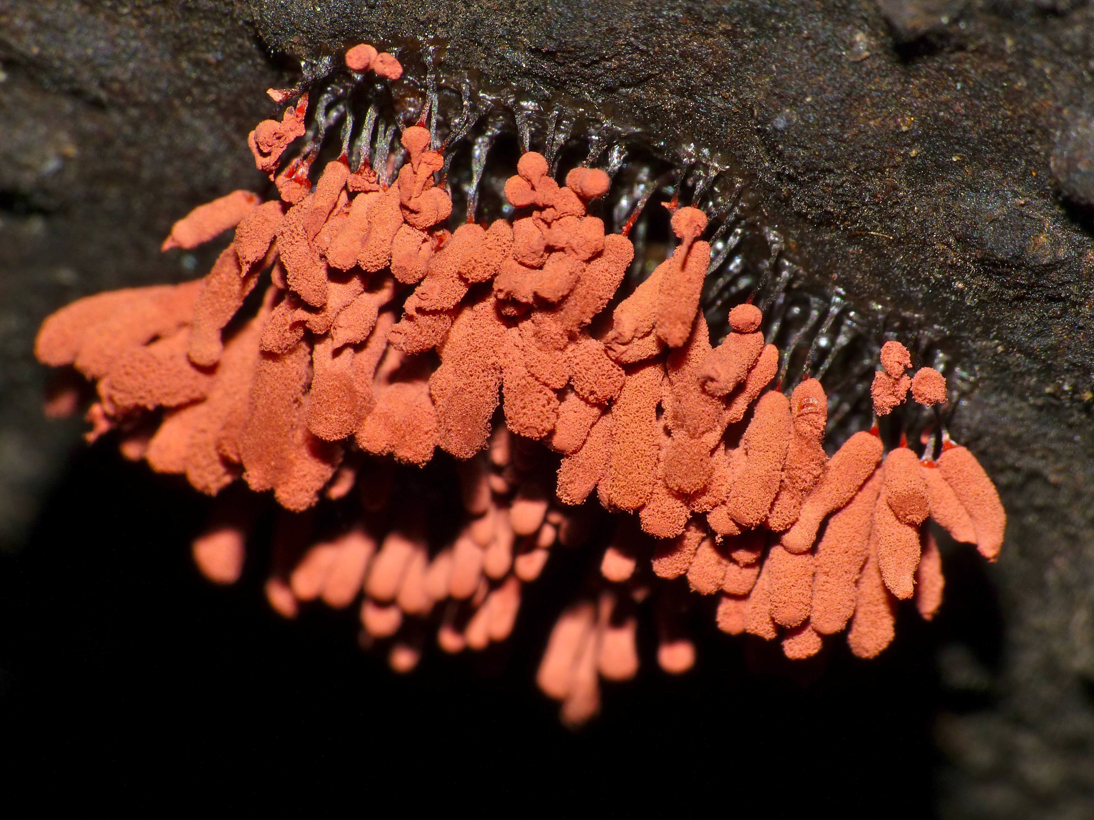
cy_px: 409
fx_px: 7143
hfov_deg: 8.8
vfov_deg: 6.6
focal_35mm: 226
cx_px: 548
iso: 100
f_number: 8
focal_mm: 40.4
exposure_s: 1/3200
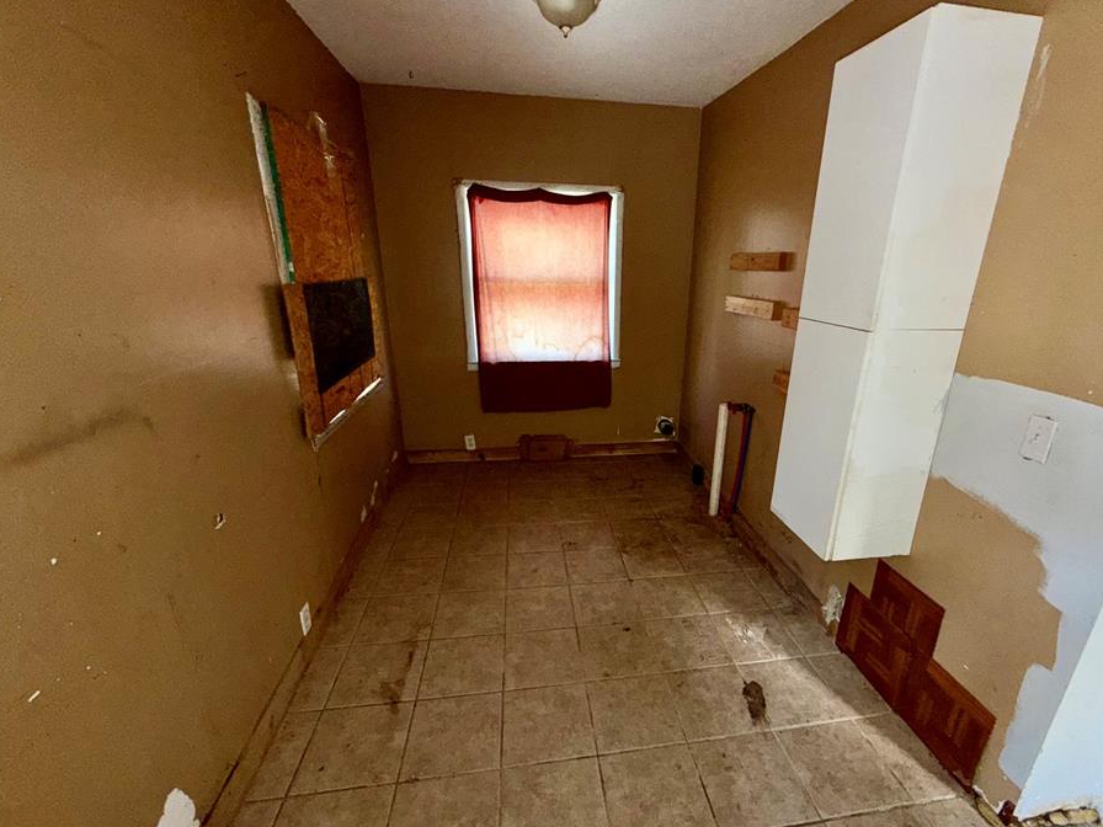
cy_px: 434
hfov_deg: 94.1
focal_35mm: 16
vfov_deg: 78.0
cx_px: 614
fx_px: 510
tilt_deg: -18.5
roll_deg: -0.2
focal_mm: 2.22
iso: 64
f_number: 2.2
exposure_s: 1/60
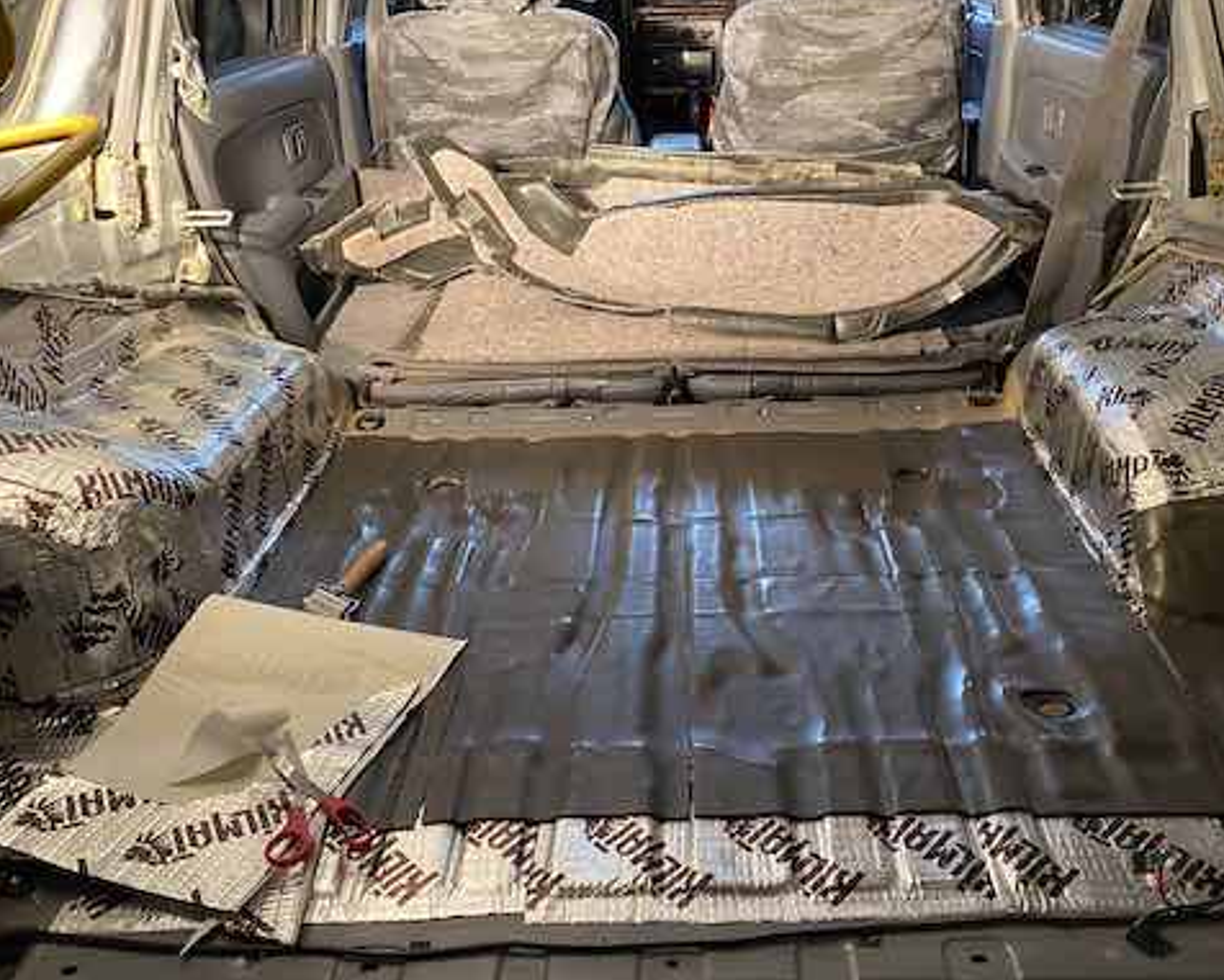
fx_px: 1159
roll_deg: +1.3
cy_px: 471
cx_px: 663
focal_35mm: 32
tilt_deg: -28.2
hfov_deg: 55.6
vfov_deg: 45.8
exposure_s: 1/60
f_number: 1.8
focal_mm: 4.25
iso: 320
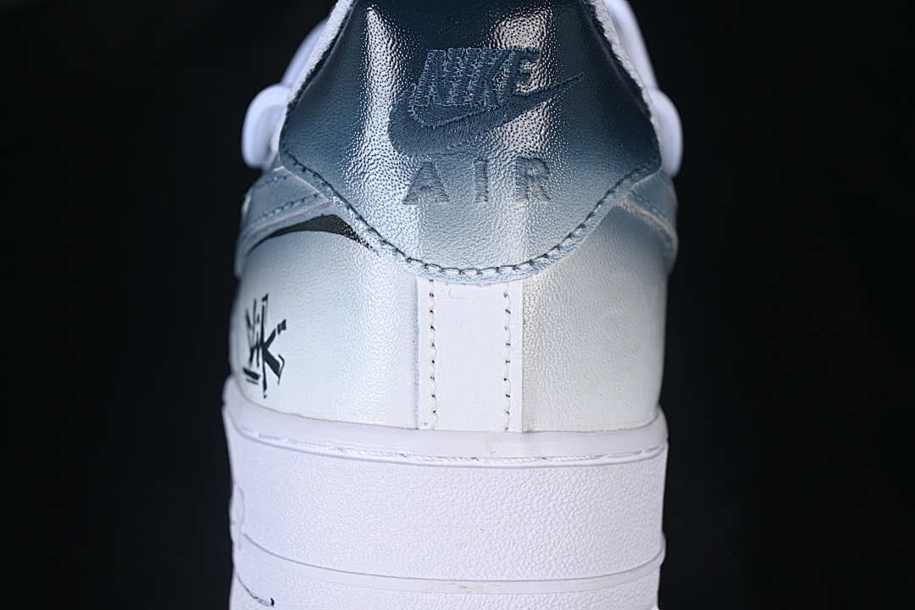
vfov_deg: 18.2
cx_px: 458
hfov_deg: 27.0
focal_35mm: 75
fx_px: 1906
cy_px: 305
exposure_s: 1/80
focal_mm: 50
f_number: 7.1
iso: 160
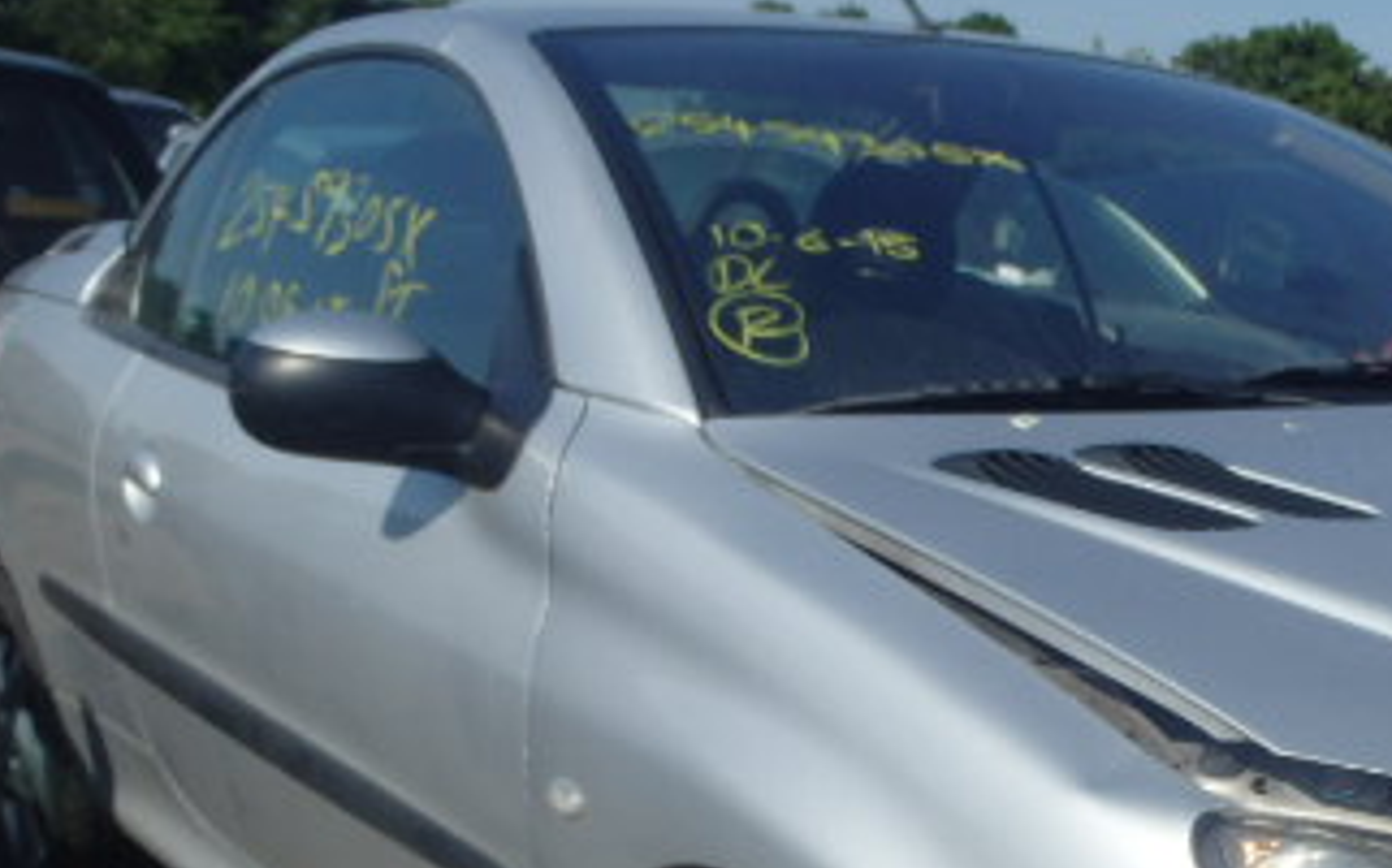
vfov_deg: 21.1
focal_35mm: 59
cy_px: 911
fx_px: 2237
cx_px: 1146
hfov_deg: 33.4
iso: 125
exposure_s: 1/160
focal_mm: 5
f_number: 11
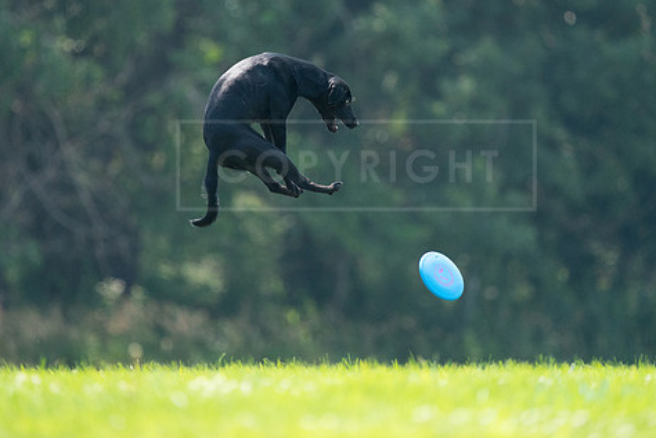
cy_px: 189
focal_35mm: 734
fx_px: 13374
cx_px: 309
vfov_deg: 1.9
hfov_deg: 2.8
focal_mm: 600
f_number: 6.3
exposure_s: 1/4000
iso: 4000
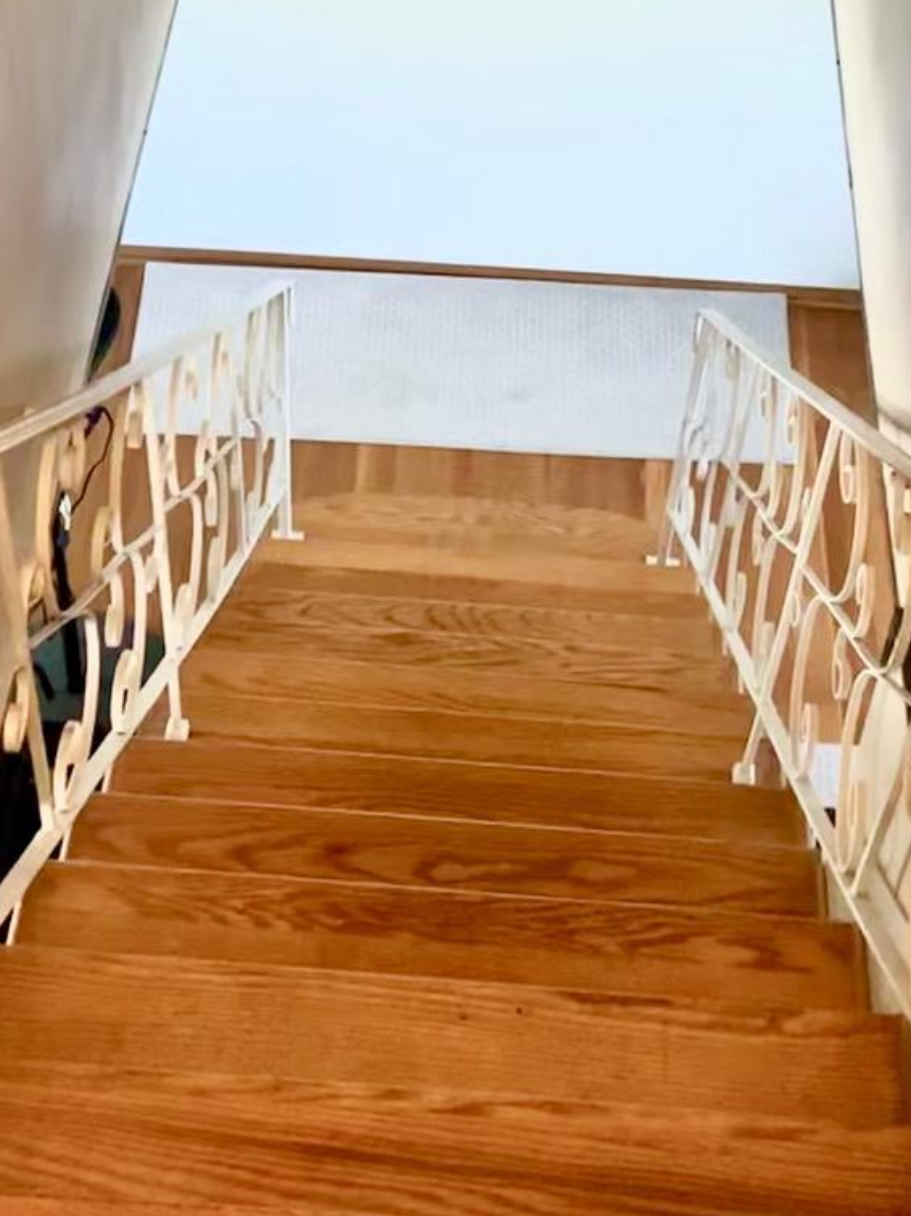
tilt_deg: -41.8
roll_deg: -4.6
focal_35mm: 59
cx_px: 489
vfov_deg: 31.3
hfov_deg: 24.8
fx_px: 2071
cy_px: 143
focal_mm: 3
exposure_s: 1/60
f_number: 1.8
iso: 100
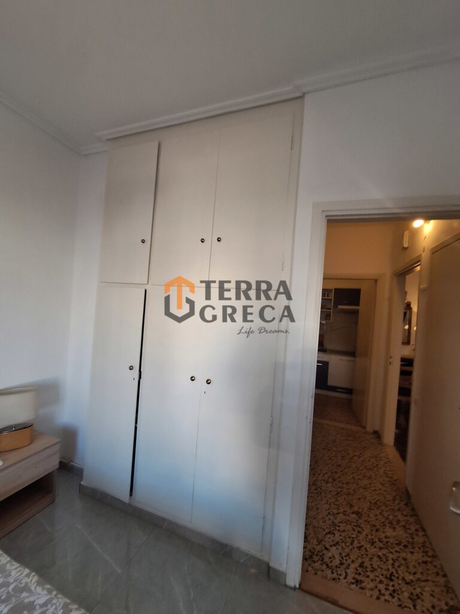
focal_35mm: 13
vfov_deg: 106.2
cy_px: 307
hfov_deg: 89.9
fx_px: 230
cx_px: 230
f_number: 2.2
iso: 80
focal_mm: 1.74
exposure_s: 1/50
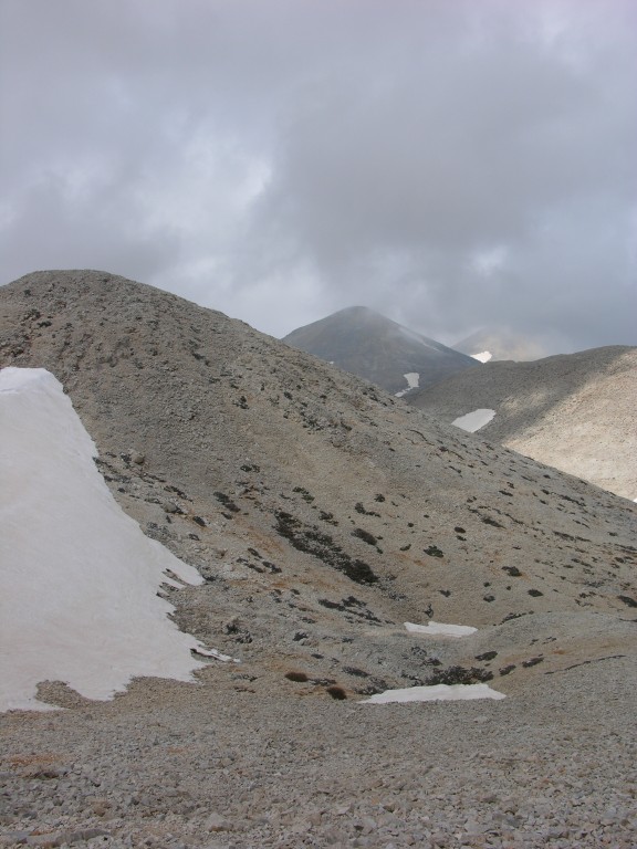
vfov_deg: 52.6
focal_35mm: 35
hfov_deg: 40.7
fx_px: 859
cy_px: 424
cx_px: 318
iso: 50
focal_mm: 8.9
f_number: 6.3
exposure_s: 1/340
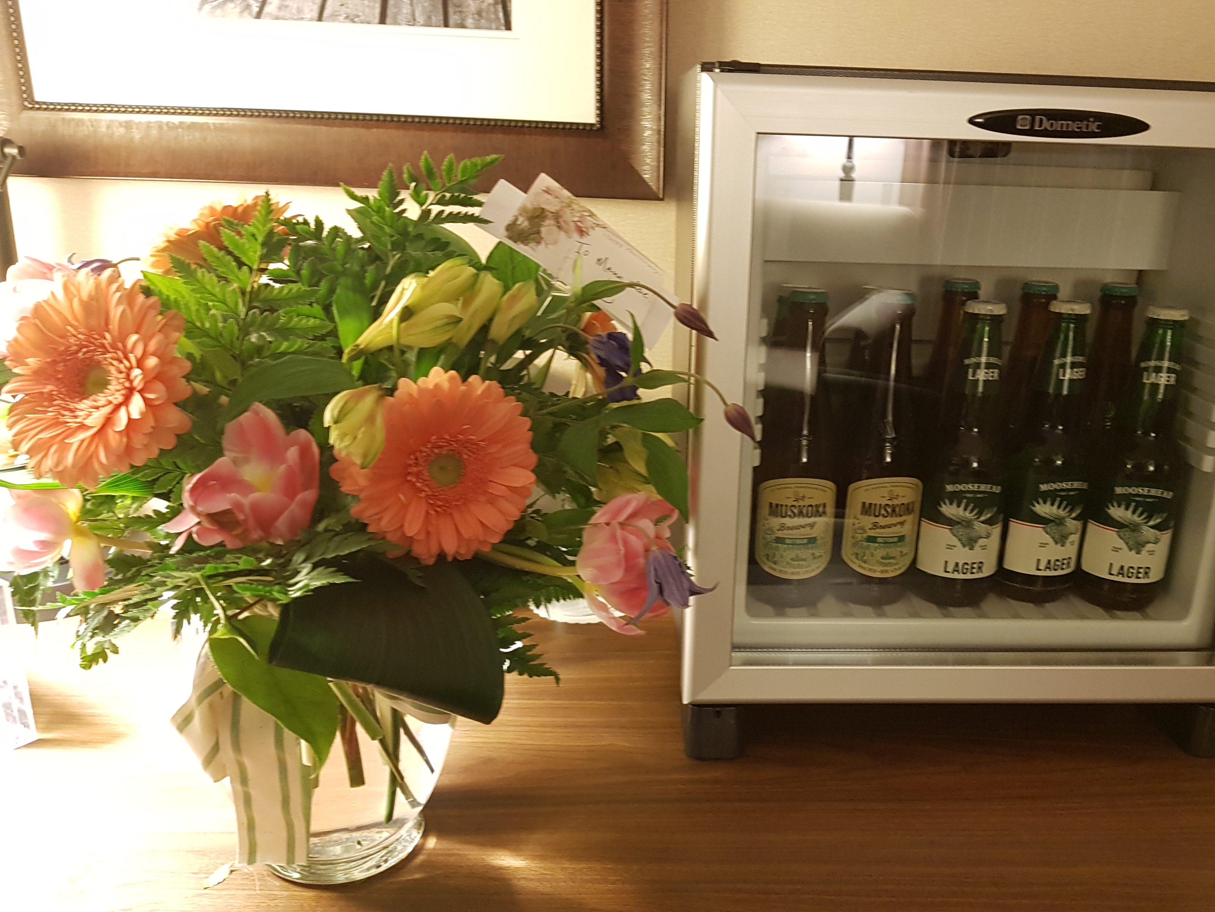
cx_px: 676
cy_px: 525
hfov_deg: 59.8
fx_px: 1053
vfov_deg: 46.6
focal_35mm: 30
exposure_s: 1/10
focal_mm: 4.2
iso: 250
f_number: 1.7
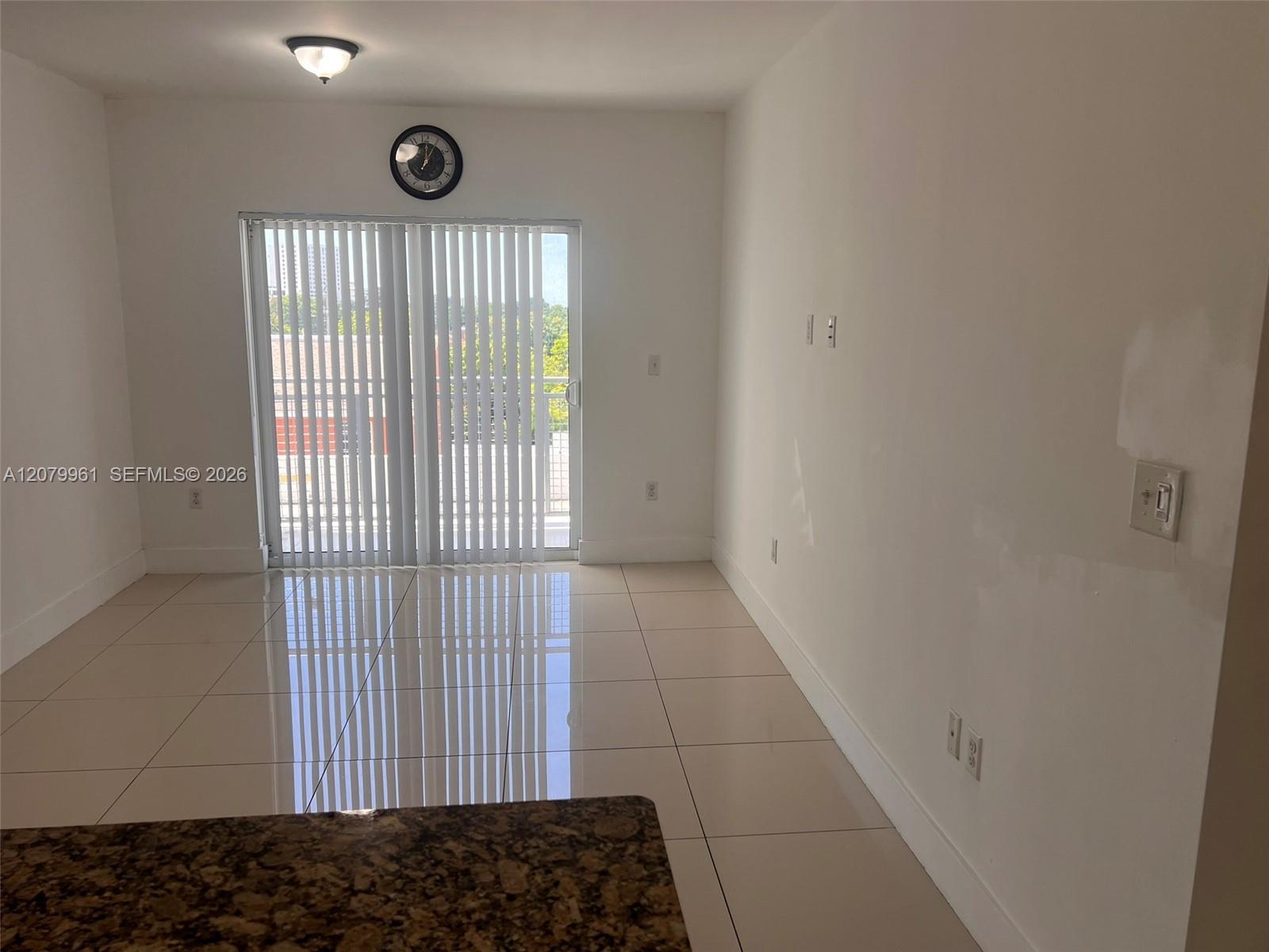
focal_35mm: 26
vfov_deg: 53.1
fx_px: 953
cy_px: 476
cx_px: 634
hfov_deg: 67.3
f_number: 1.5
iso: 40
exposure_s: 1/188
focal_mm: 5.7
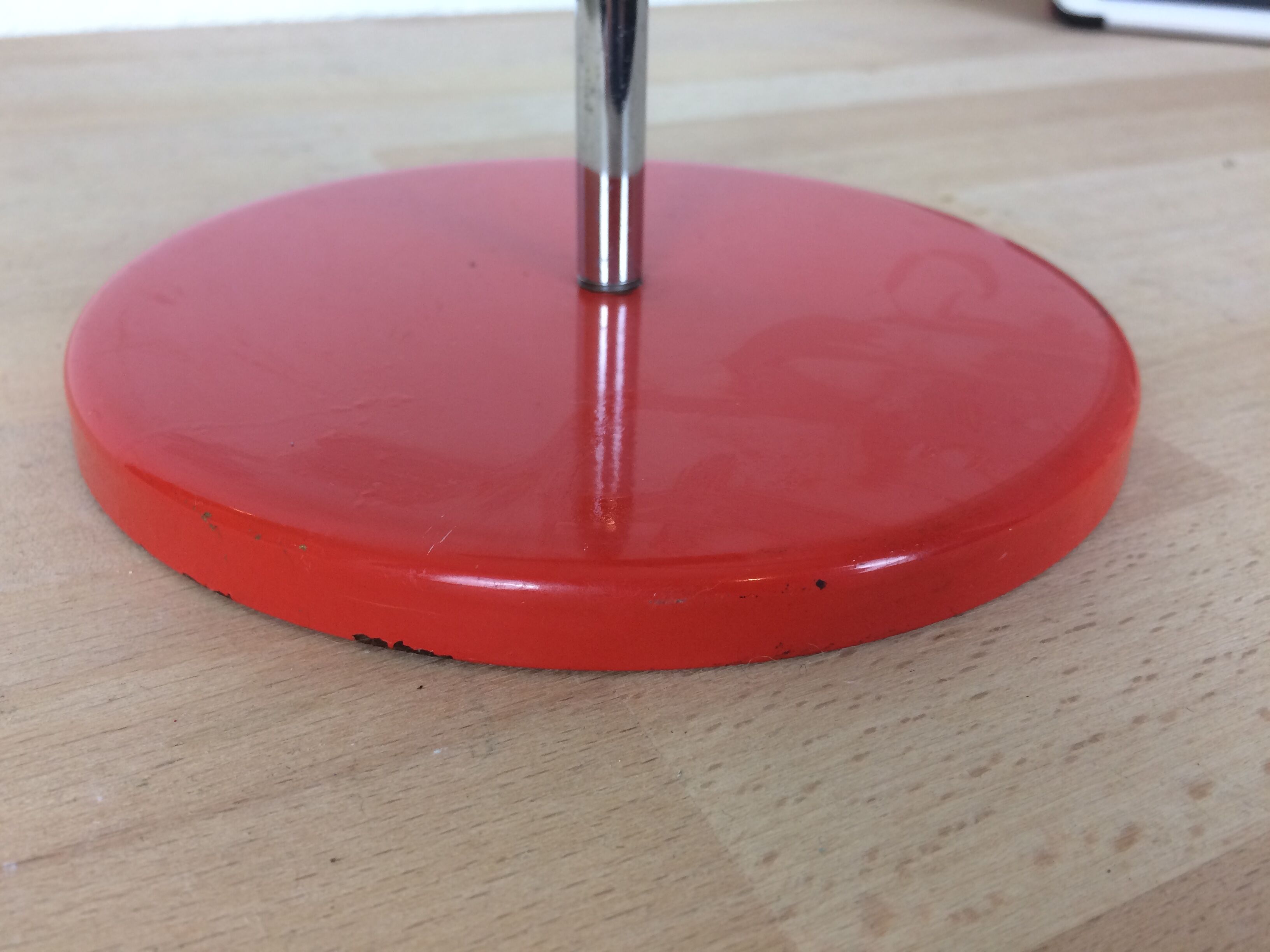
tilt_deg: -30.2
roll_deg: -1.8
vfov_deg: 48.2
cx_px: 635
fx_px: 1064
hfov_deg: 61.7
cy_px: 476
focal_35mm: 29
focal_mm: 4.15
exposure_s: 1/33
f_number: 2.2
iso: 50
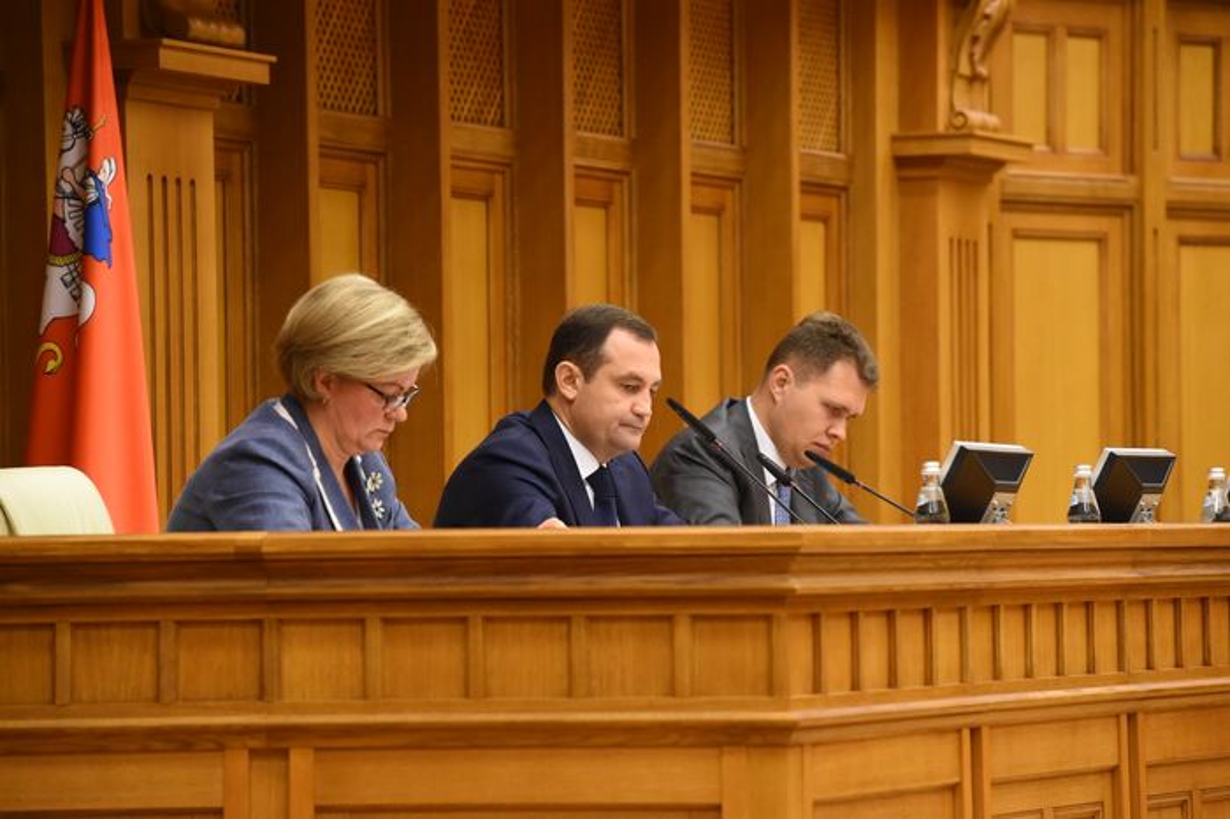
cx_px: 615
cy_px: 410
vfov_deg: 6.9
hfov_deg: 10.3
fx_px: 6830
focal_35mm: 200
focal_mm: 200
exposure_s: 1/250
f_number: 6.3
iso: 5000
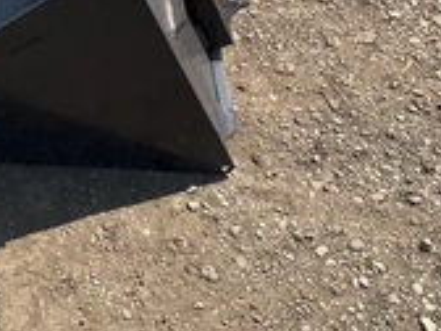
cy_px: -32
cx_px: 26
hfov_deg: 27.0
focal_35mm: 69
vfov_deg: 20.3
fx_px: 879
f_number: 1.8
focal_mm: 3
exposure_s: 1/1121
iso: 25
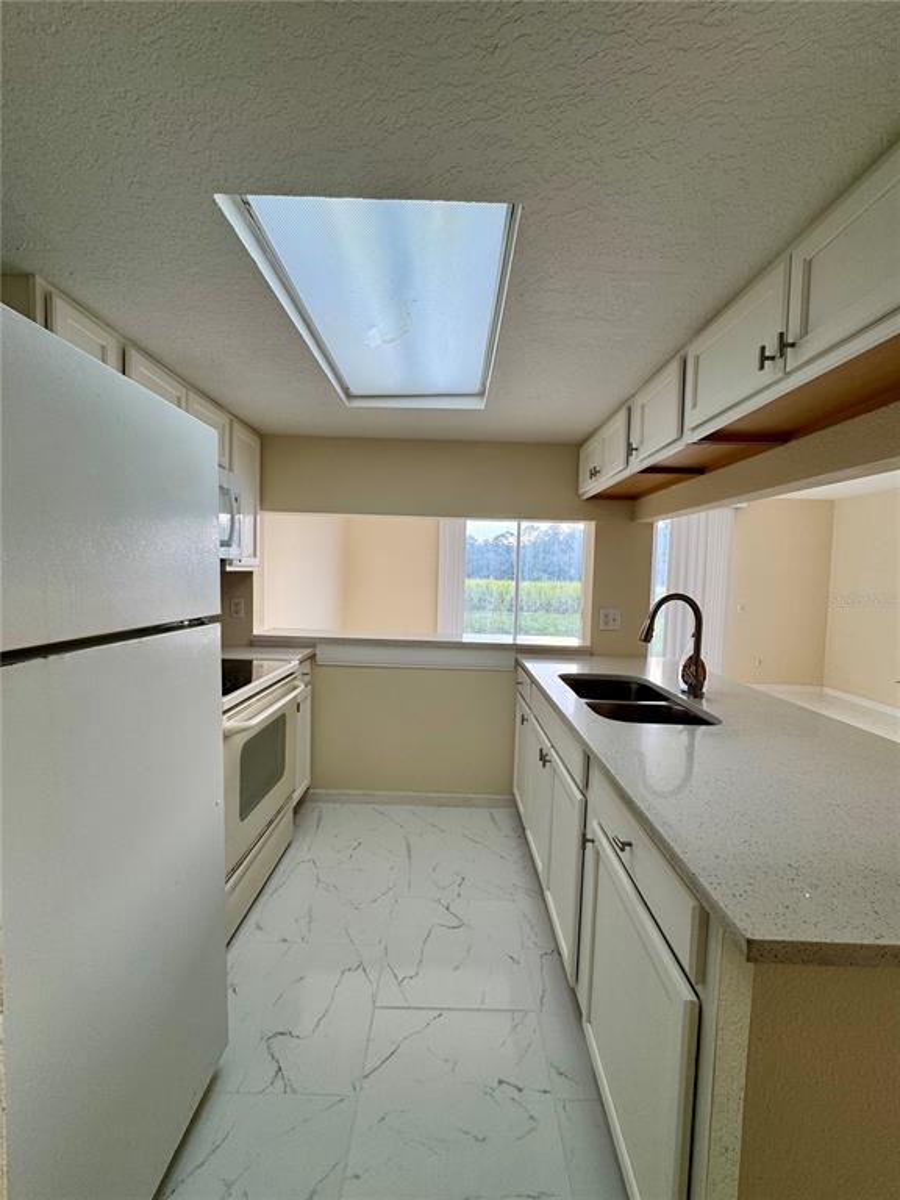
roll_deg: -1.5
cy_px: 600
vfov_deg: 102.1
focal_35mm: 14
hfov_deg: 85.7
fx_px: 485
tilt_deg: -3.7
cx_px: 450
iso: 64
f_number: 2.2
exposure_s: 1/120
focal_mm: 2.22
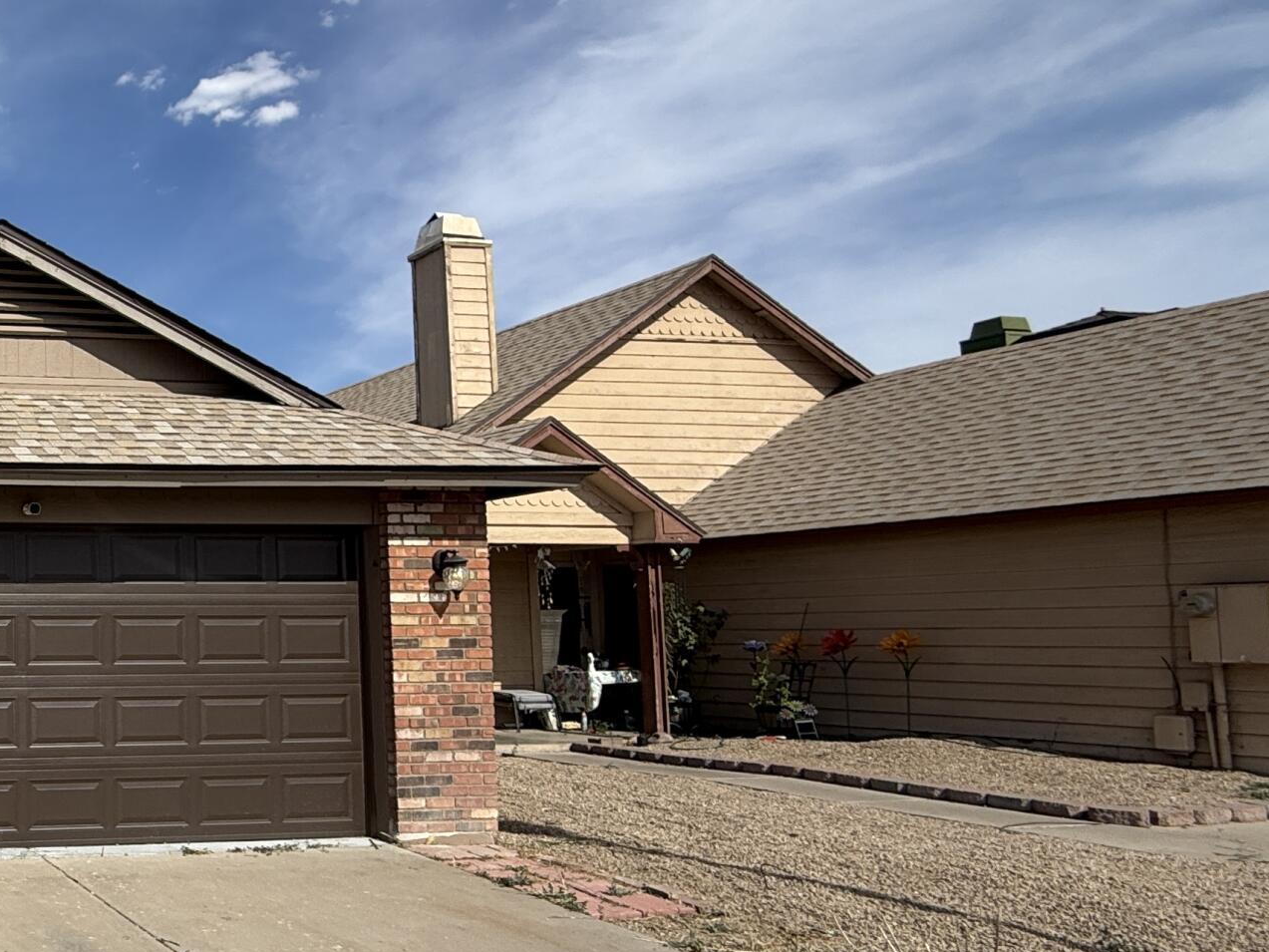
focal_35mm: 33
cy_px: 563
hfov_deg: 42.0
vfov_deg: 42.8
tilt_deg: +5.2
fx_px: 1210
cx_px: -168
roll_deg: +0.6
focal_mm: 2.22
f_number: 2.2
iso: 20
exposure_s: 1/1235
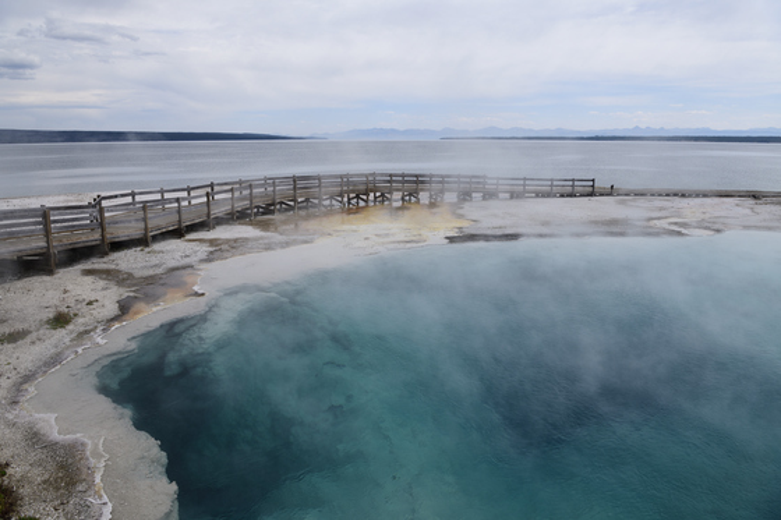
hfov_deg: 73.8
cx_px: 390
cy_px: 260
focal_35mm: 24
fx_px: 520
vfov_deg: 53.1
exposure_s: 1/125
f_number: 11
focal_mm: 24
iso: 64
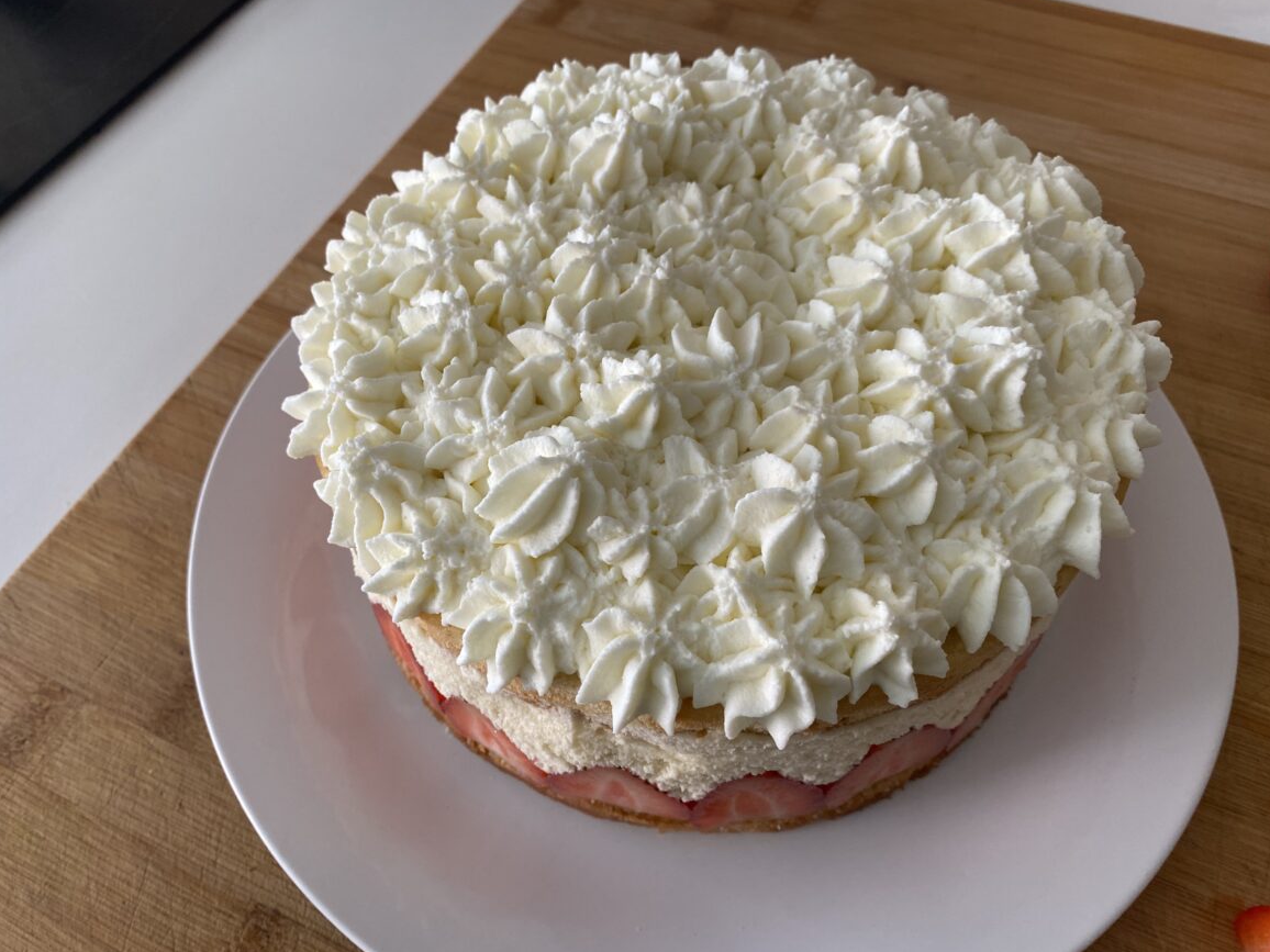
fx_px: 991
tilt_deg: -55.6
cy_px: 466
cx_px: 638
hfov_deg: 65.3
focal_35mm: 27
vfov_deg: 51.4
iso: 125
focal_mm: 4.25
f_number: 1.8
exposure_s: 1/121
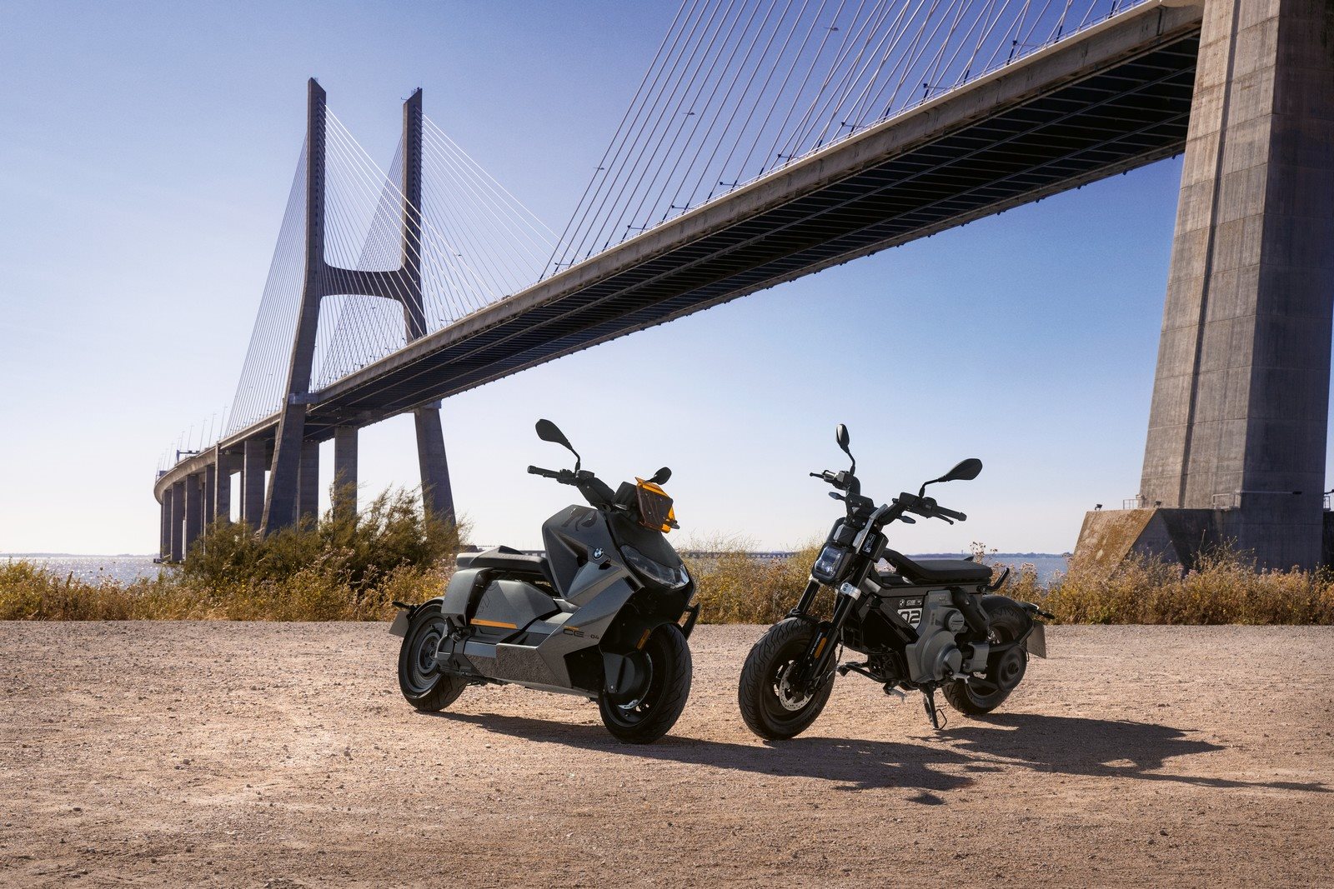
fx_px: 1668
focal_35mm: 45
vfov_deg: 29.9
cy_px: 444
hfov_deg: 43.6
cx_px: 667
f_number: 10
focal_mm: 45
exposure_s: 1/400
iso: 160
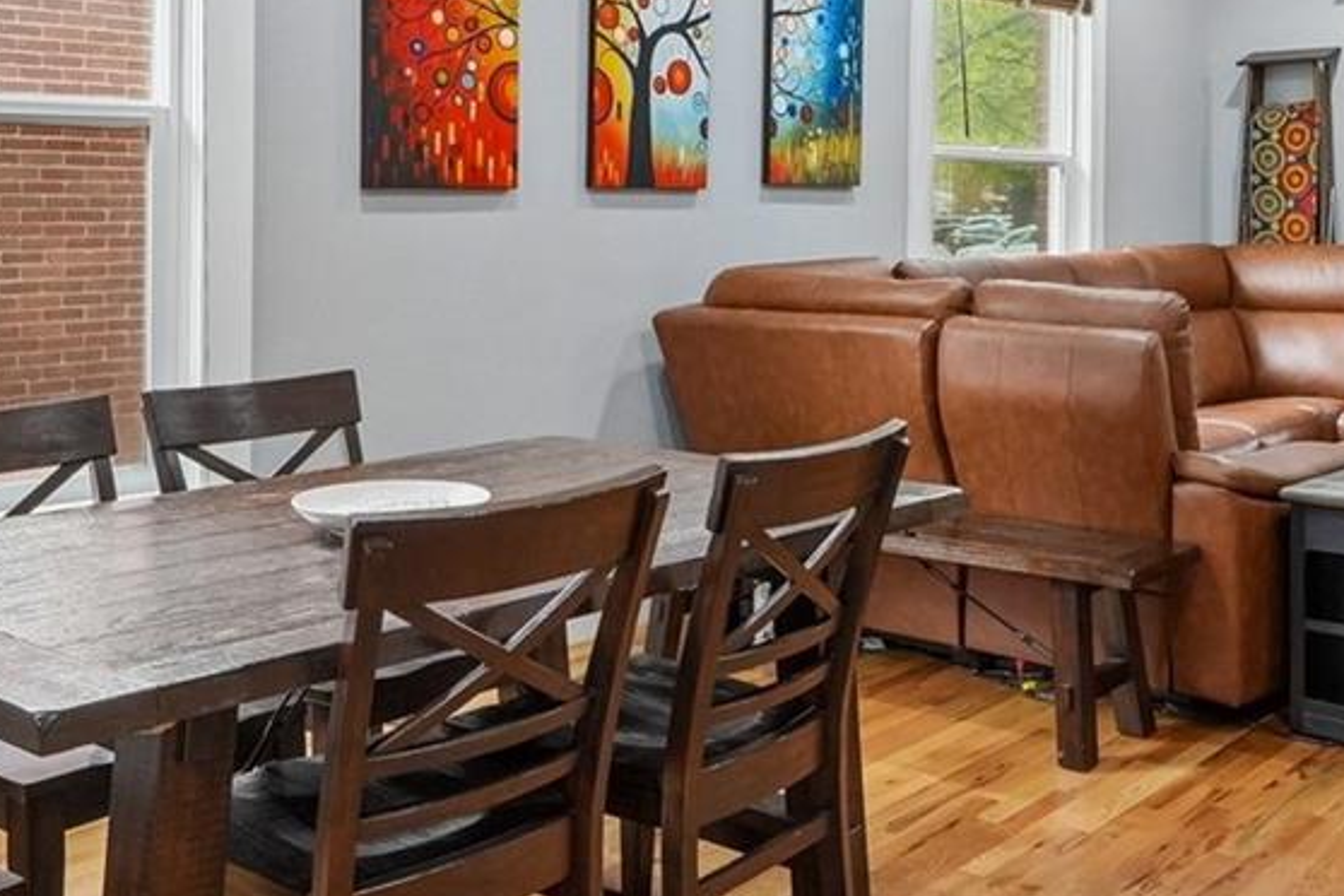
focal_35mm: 43
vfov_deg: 30.4
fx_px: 1605
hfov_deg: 45.4
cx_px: 715
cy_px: 176
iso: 800
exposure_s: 1/15
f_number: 8
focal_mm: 10
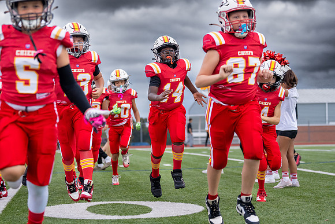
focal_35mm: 96
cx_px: 155
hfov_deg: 21.1
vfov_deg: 14.2
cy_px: 84
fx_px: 897
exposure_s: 1/1250
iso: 640
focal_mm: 70
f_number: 2.8
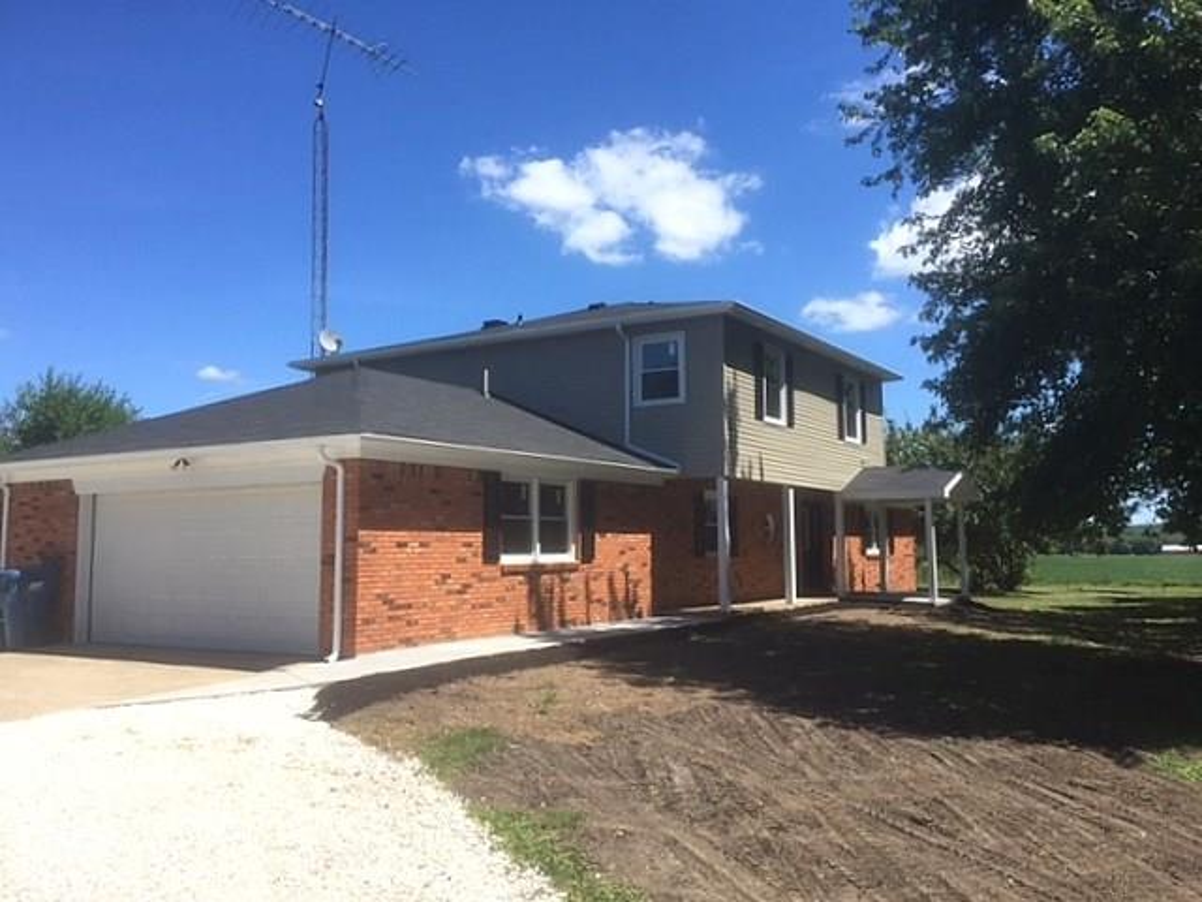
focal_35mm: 29
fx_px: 1007
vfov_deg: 48.2
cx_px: 601
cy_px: 451
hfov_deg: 61.7
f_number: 2.2
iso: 32
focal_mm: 4.15
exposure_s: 1/1582
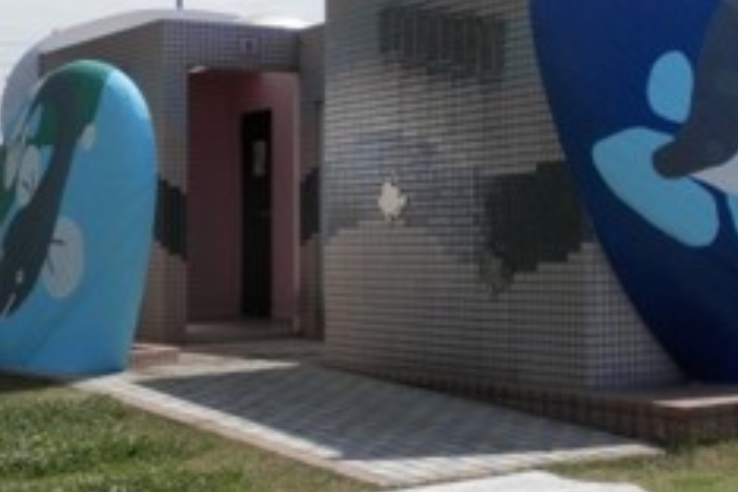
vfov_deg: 18.3
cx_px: 505
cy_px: 96
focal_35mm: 74
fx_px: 1517
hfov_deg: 27.1
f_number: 3.6
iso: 80
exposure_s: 1/1600
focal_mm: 6.6
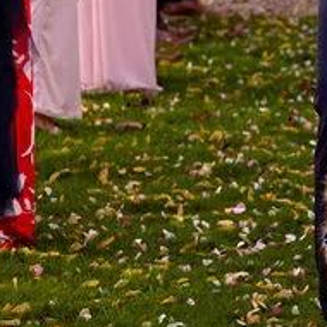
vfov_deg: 6.1
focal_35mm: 285
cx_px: 447
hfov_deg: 6.1
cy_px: -94
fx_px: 3046
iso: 100
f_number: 2.8
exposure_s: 1/200
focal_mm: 60
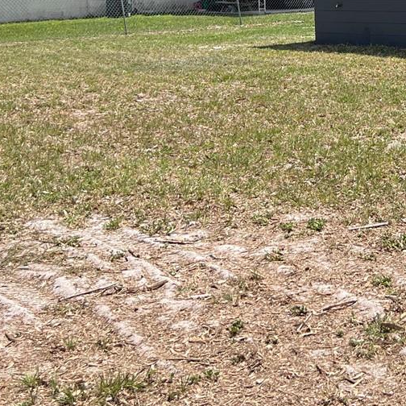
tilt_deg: -2.5
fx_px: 969
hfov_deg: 22.5
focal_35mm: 73
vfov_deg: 22.5
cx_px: 433
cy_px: -21
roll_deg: +2.1
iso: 50
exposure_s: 1/3831
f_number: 1.5
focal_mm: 5.7
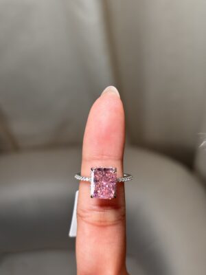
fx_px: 413
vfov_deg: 36.8
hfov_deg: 28.0
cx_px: 103
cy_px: 138
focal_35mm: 52
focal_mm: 5.96
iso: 64
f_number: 1.6
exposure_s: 1/167
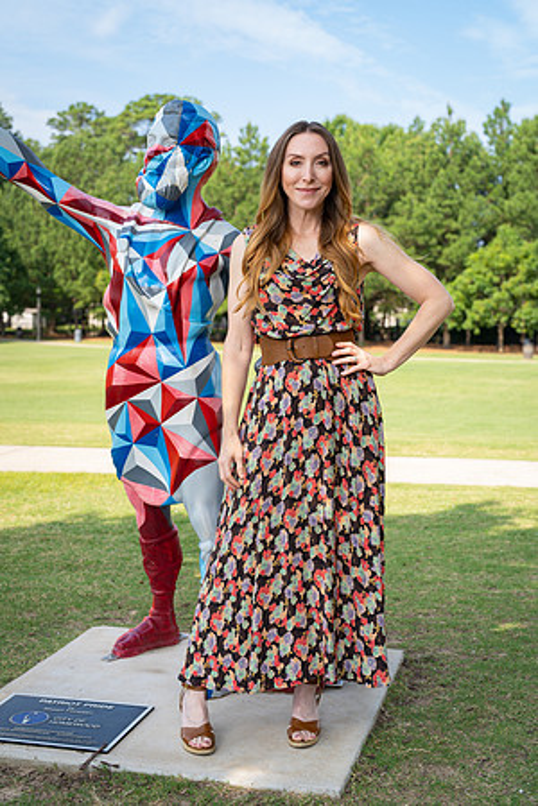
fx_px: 1121
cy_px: 403
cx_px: 269
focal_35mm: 50
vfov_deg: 39.6
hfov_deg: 27.0
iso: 100
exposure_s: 1/250
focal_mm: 50
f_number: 4.5
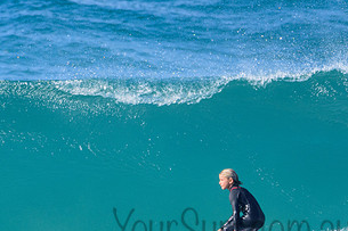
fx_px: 13786
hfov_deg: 1.4
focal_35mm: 1427
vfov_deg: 1.0
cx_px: 230
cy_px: 216
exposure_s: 1/2000
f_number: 5.6
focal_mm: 500
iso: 450
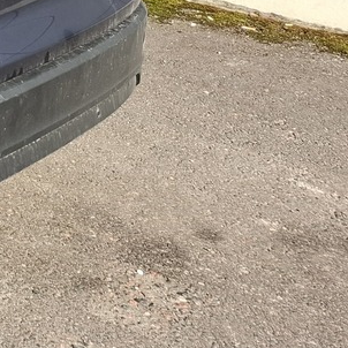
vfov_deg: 15.6
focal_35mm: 97
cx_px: -389
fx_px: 1103
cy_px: -255
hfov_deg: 14.3
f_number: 1.8
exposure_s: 1/890
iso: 50
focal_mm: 5.54
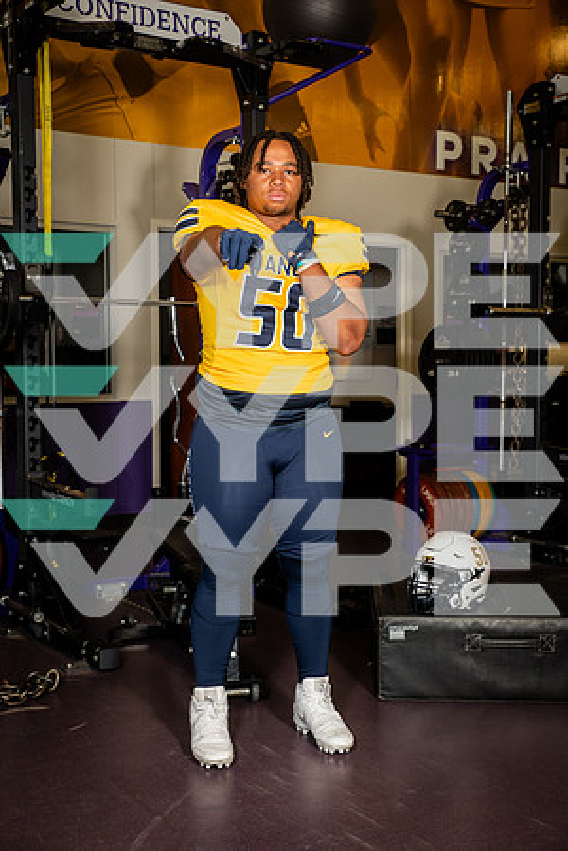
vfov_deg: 41.1
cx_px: 284
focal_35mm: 48
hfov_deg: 28.1
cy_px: 426
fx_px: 1136
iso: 500
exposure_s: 1/250
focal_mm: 48
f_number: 5.6
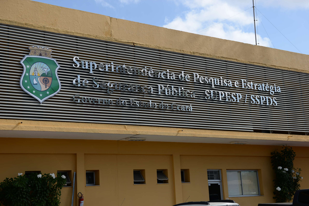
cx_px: 154
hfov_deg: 36.2
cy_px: 103
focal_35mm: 55
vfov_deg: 24.6
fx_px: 472
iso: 100
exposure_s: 1/1250
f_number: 4
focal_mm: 55
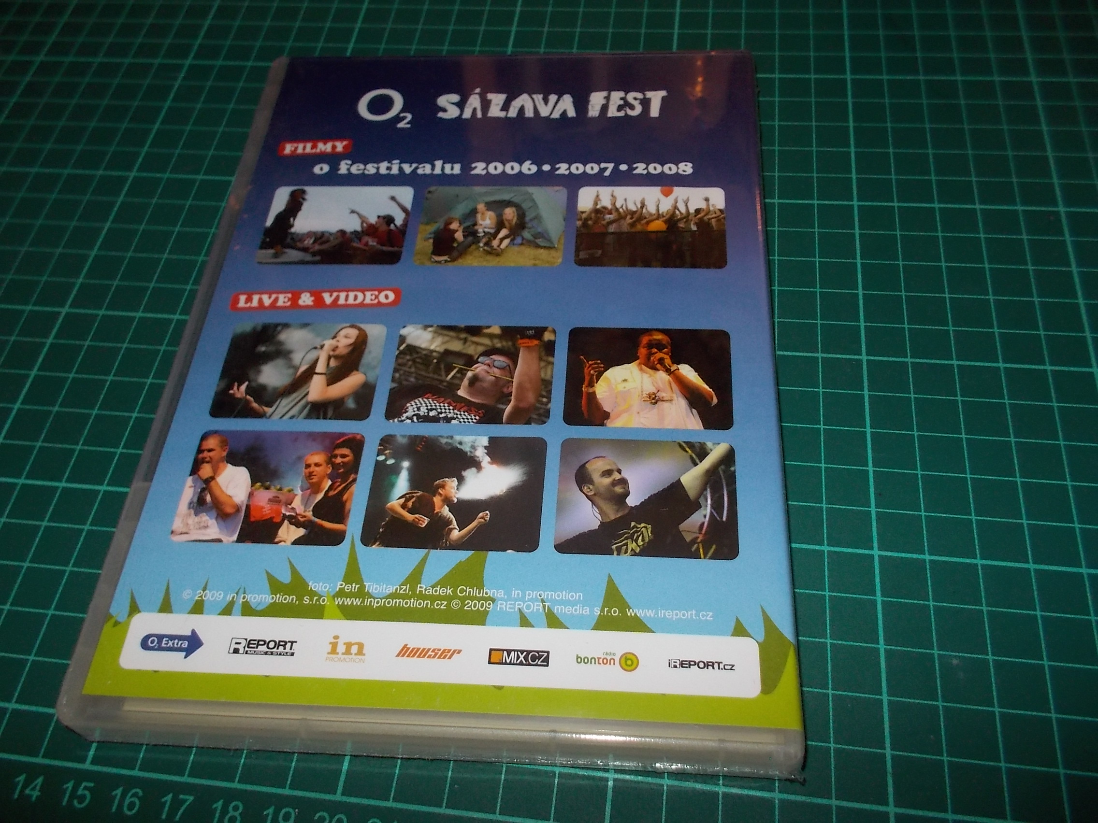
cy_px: 412
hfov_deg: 61.7
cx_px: 549
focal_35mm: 29
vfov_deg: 48.2
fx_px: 920
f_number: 3.3
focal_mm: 4.1
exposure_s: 1/30
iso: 200
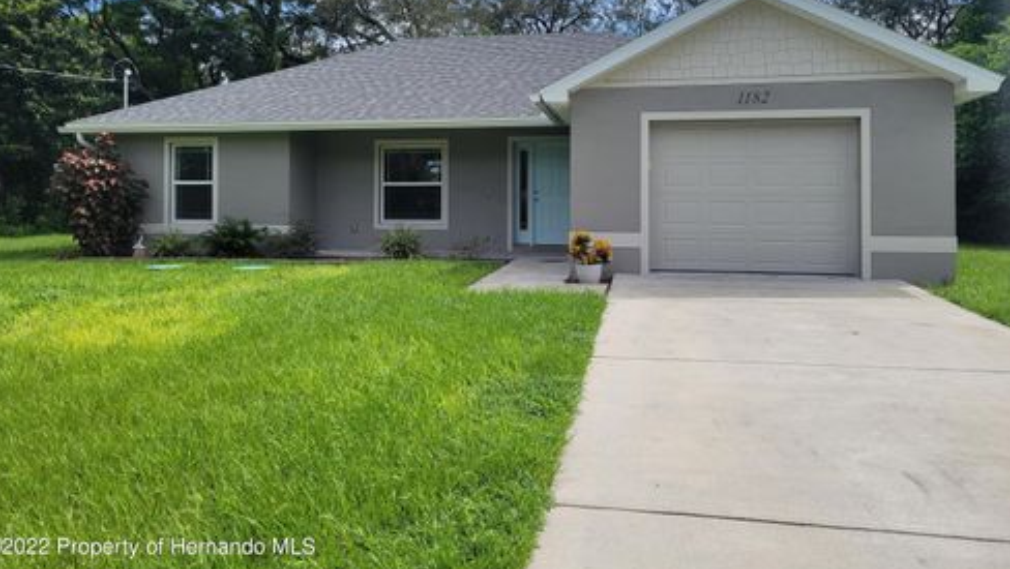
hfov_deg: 66.0
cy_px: 193
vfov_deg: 39.8
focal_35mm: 29
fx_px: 777
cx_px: 501
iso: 40
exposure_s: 1/2544
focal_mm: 5.4
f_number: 1.8
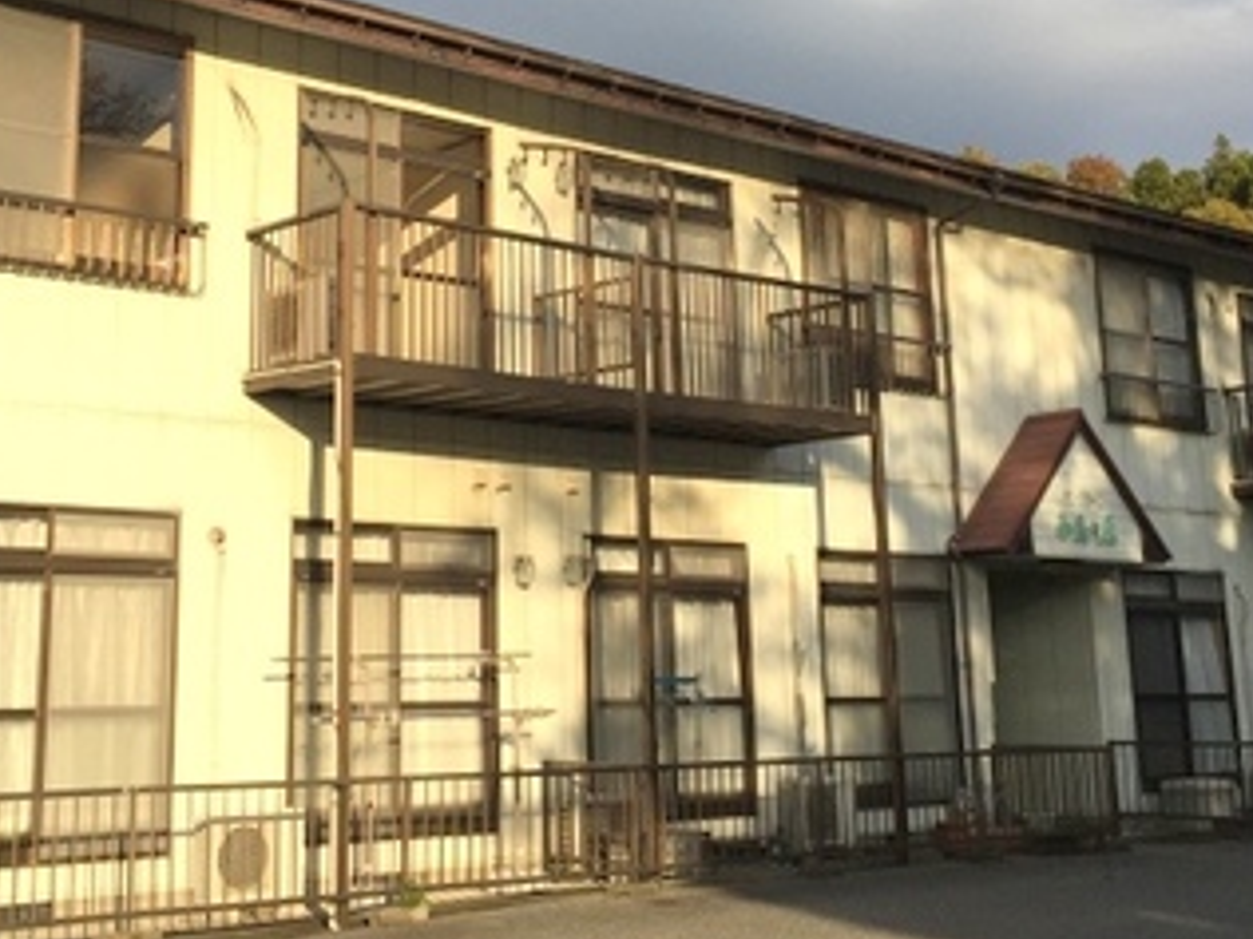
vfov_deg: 26.3
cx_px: 559
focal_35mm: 55
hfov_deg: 34.9
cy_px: 246
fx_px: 1991
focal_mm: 4.15
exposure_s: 1/1799
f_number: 2.2
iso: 32
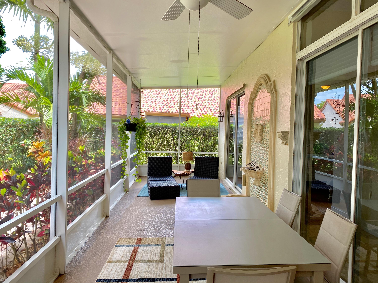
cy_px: 142
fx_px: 284
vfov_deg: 53.1
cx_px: 189
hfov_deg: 67.3
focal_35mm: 26
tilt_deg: -2.3
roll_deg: -1.4
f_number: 1.8
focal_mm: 4.25
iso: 40
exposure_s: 1/121
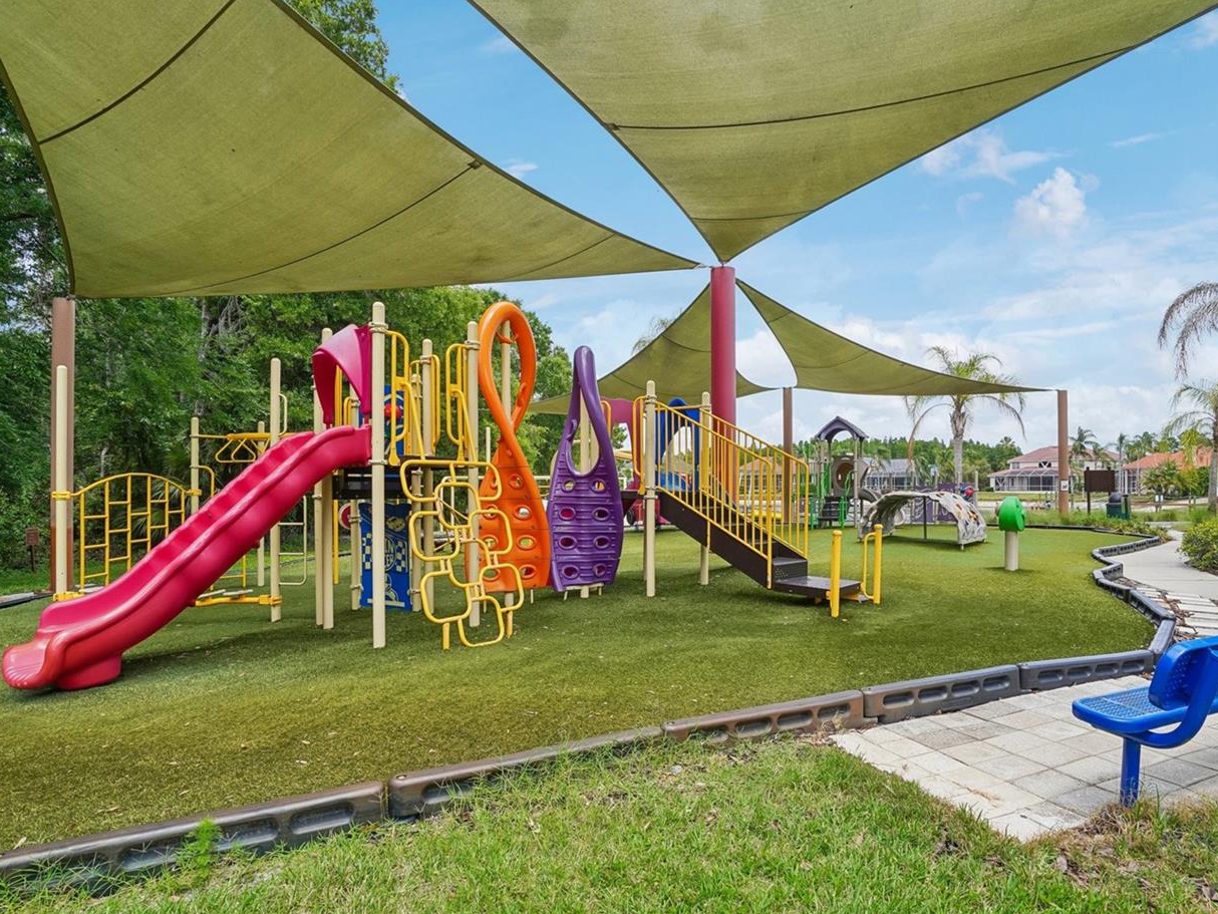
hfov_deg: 84.5
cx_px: 653
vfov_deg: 68.5
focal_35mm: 19
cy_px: 502
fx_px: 669
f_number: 8
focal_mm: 10
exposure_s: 1/125
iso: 100
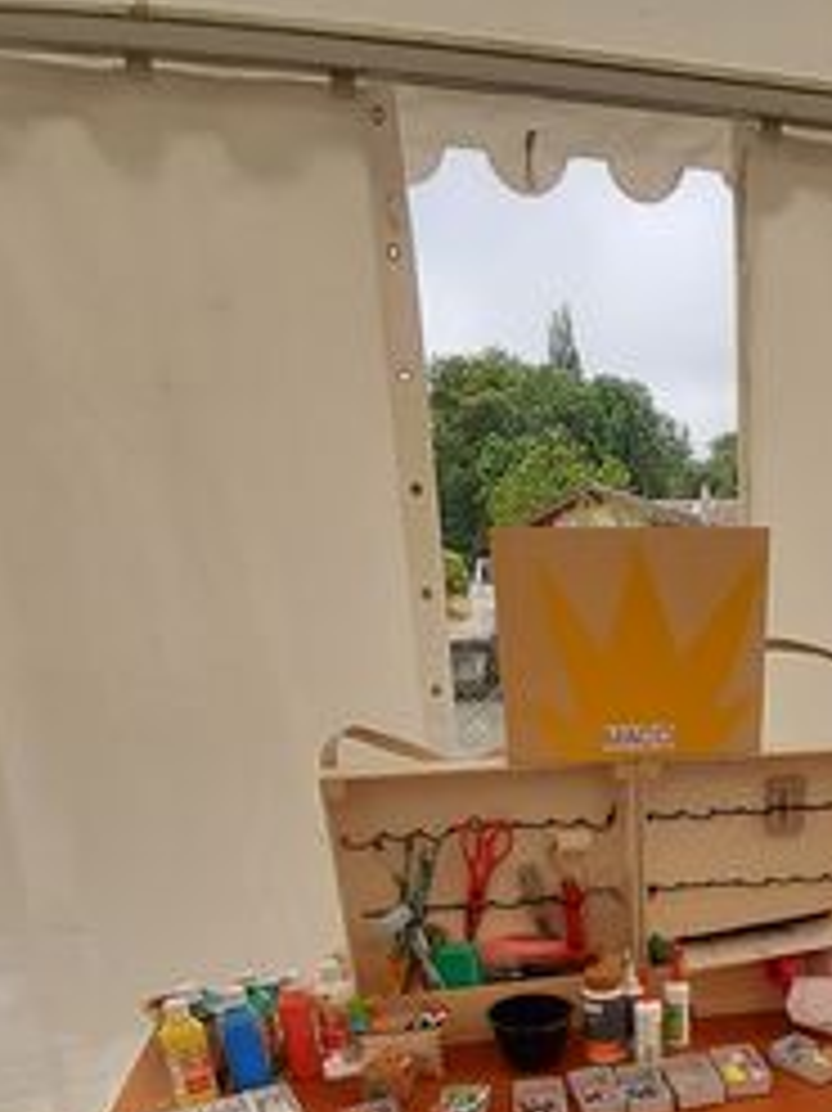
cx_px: 639
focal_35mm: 27
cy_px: 959
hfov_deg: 49.0
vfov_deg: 57.9
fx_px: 866
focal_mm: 1.13
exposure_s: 1/364
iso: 40
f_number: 2.2
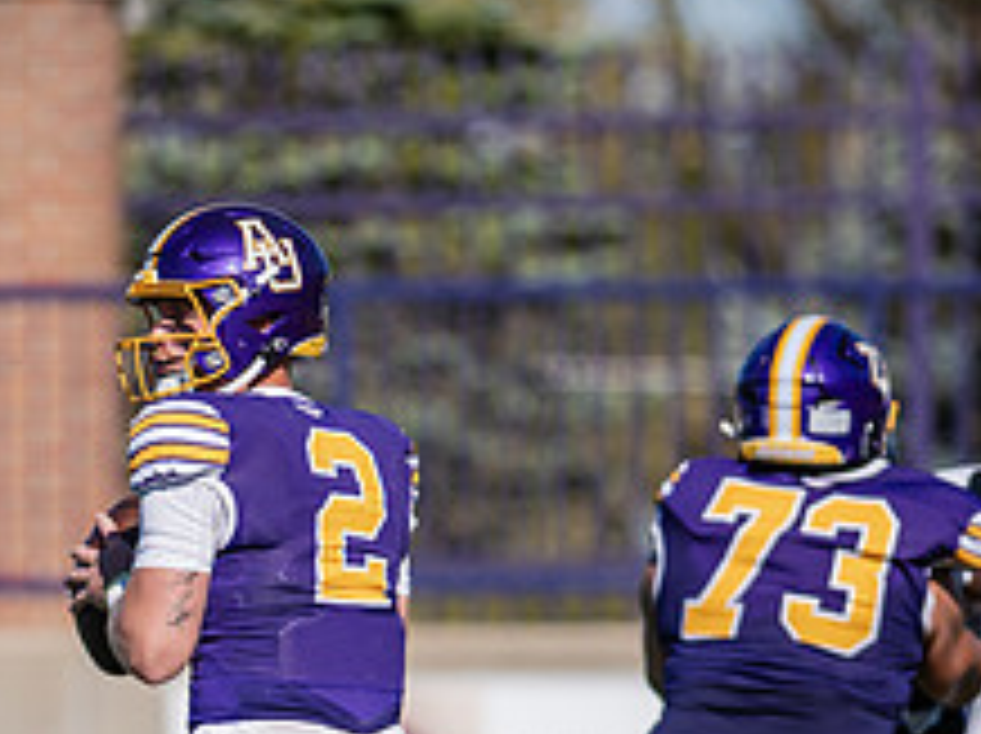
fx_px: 21769
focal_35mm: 769
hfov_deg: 2.6
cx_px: 140
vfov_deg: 1.9
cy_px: 768
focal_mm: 300
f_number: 3.2
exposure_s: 1/2000
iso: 100
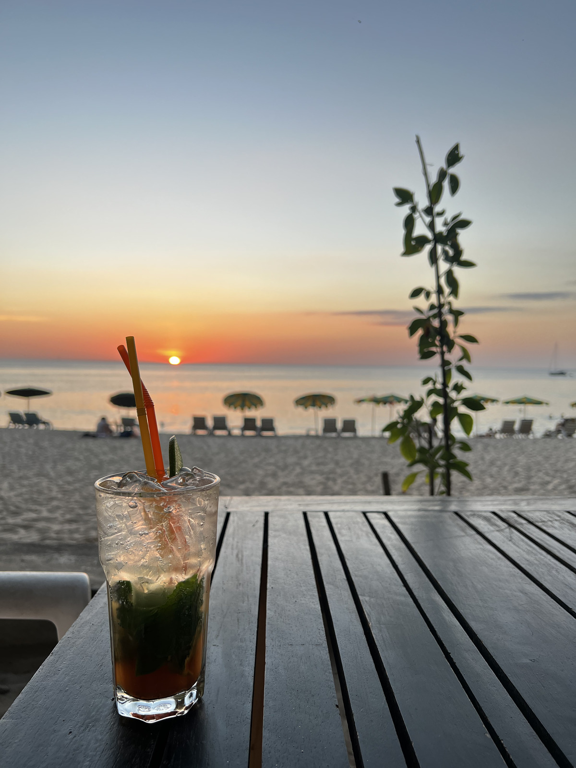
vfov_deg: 67.3
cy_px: 384
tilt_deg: -1.9
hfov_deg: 53.1
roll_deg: -0.8
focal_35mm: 26
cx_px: 288
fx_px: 577
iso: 64
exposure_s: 1/139
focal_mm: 5.7
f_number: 1.5
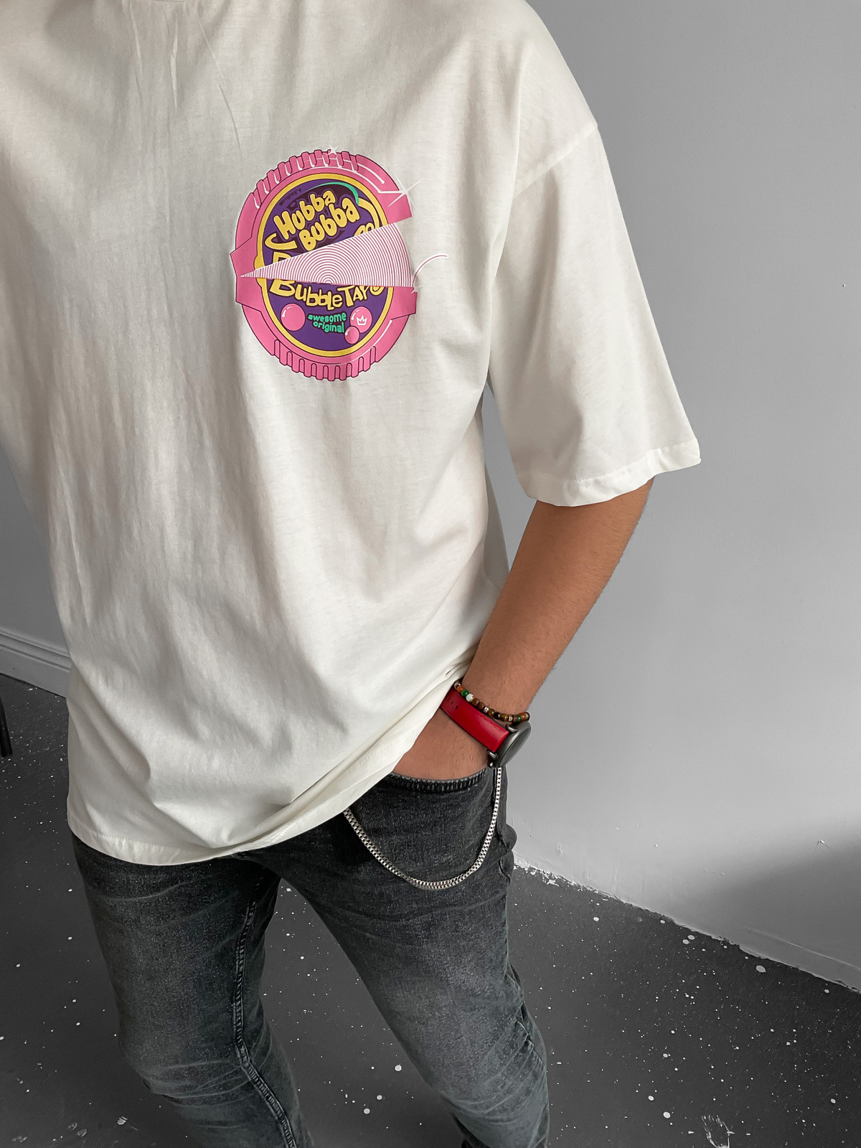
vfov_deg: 61.7
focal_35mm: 29
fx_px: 962
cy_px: 574
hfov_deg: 48.2
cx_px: 430
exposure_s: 1/120
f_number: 1.8
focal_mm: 3
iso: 50
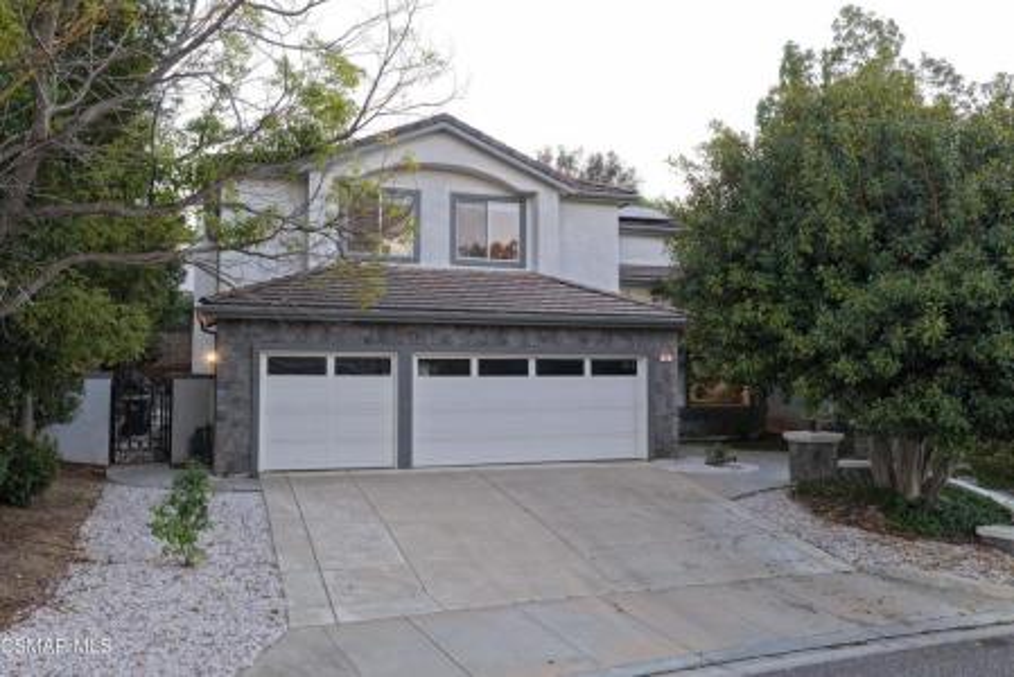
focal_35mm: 28
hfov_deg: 65.4
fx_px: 789
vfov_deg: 46.5
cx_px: 507
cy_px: 338
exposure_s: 1/15
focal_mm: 14.45
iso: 200
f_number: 2.8
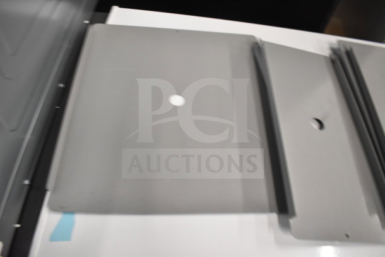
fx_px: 289
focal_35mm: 27
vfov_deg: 48.0
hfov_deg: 67.4
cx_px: 192
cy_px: 128
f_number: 3.5
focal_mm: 18
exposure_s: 1/30
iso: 1100
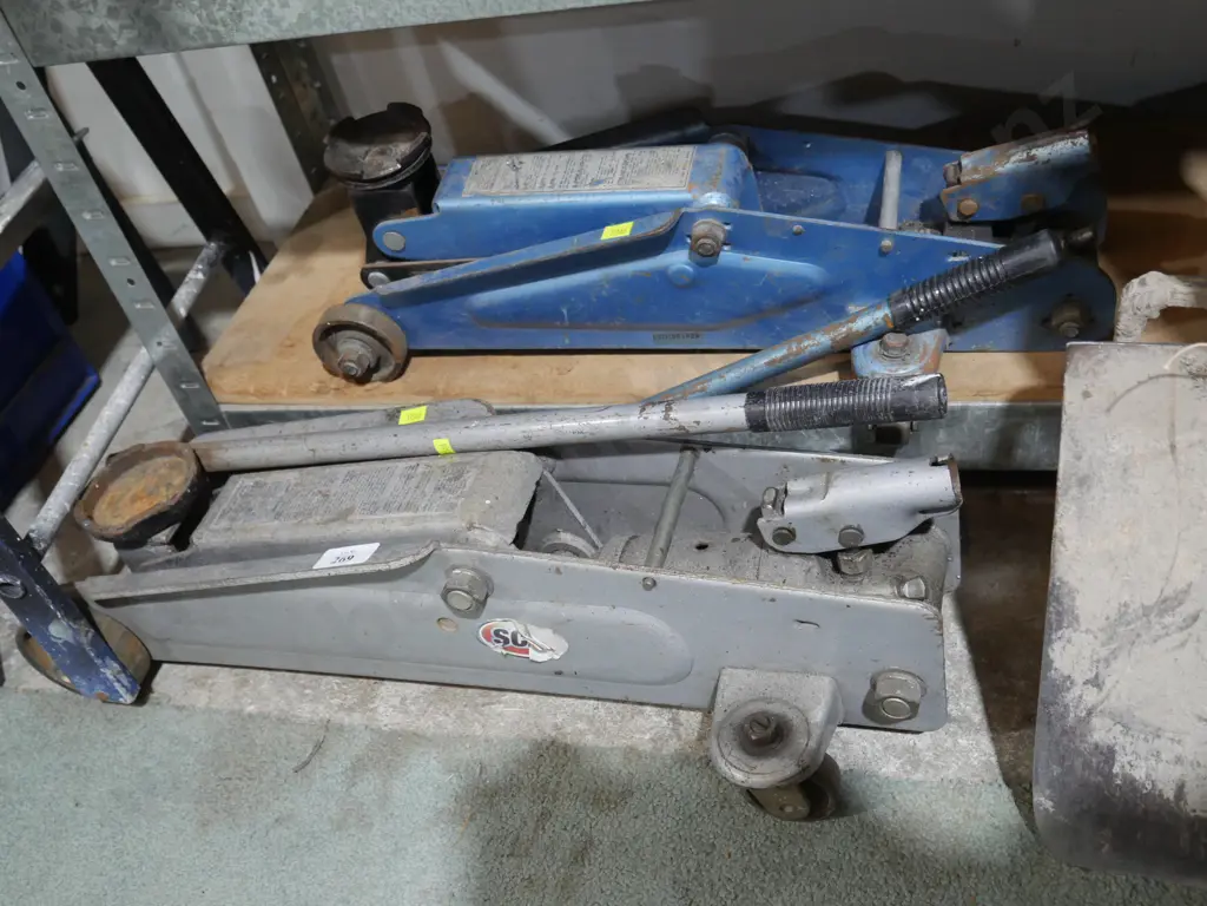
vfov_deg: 37.7
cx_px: 604
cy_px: 453
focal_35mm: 38
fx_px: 1325
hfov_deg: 49.0
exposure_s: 1/60
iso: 1000
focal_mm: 19
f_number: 4.1
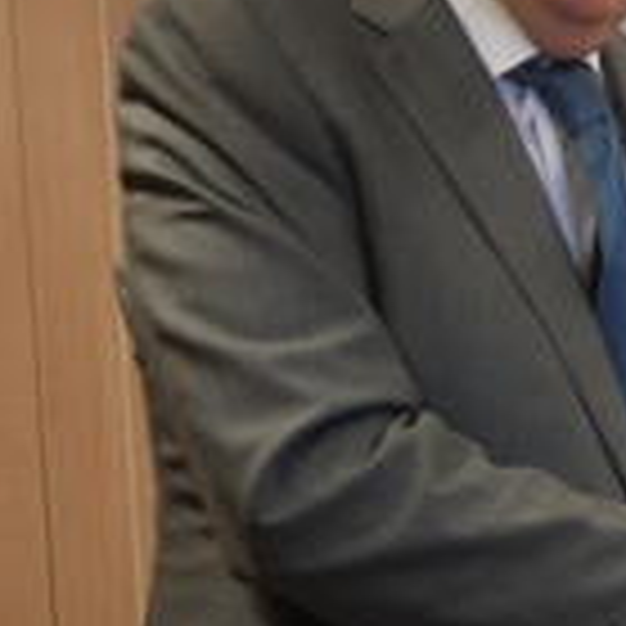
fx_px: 2598
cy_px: 340
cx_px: 973
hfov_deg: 12.9
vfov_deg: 13.7
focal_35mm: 127
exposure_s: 1/40
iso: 400
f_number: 4.2
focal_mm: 20
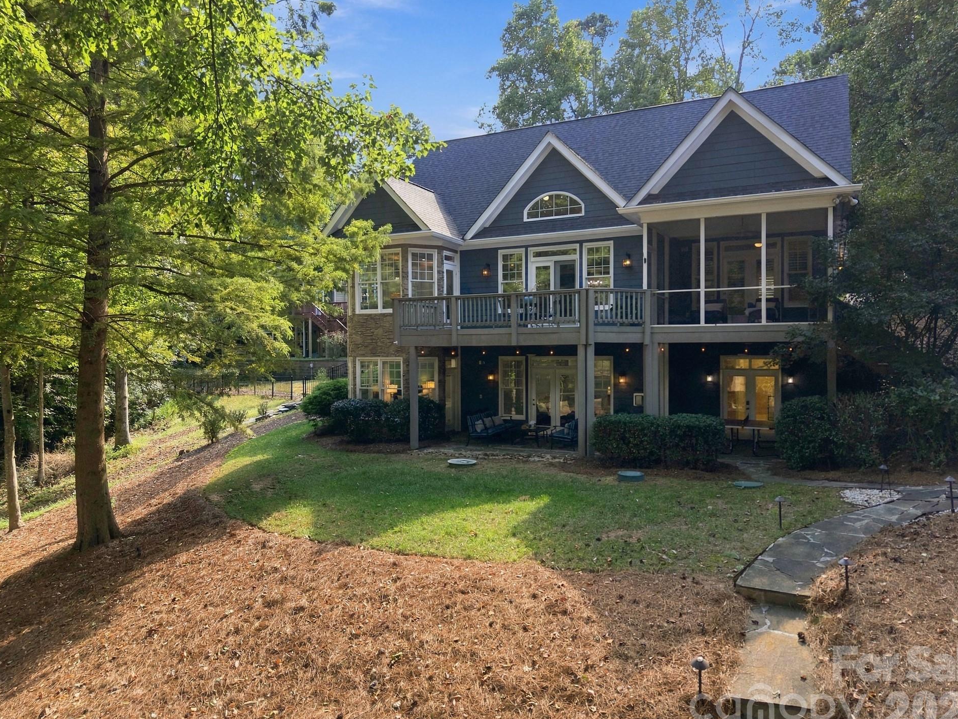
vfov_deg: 53.1
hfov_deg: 67.3
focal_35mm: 26
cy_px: 356
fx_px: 720
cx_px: 475
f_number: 1.8
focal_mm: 8.7
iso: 400
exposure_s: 1/725
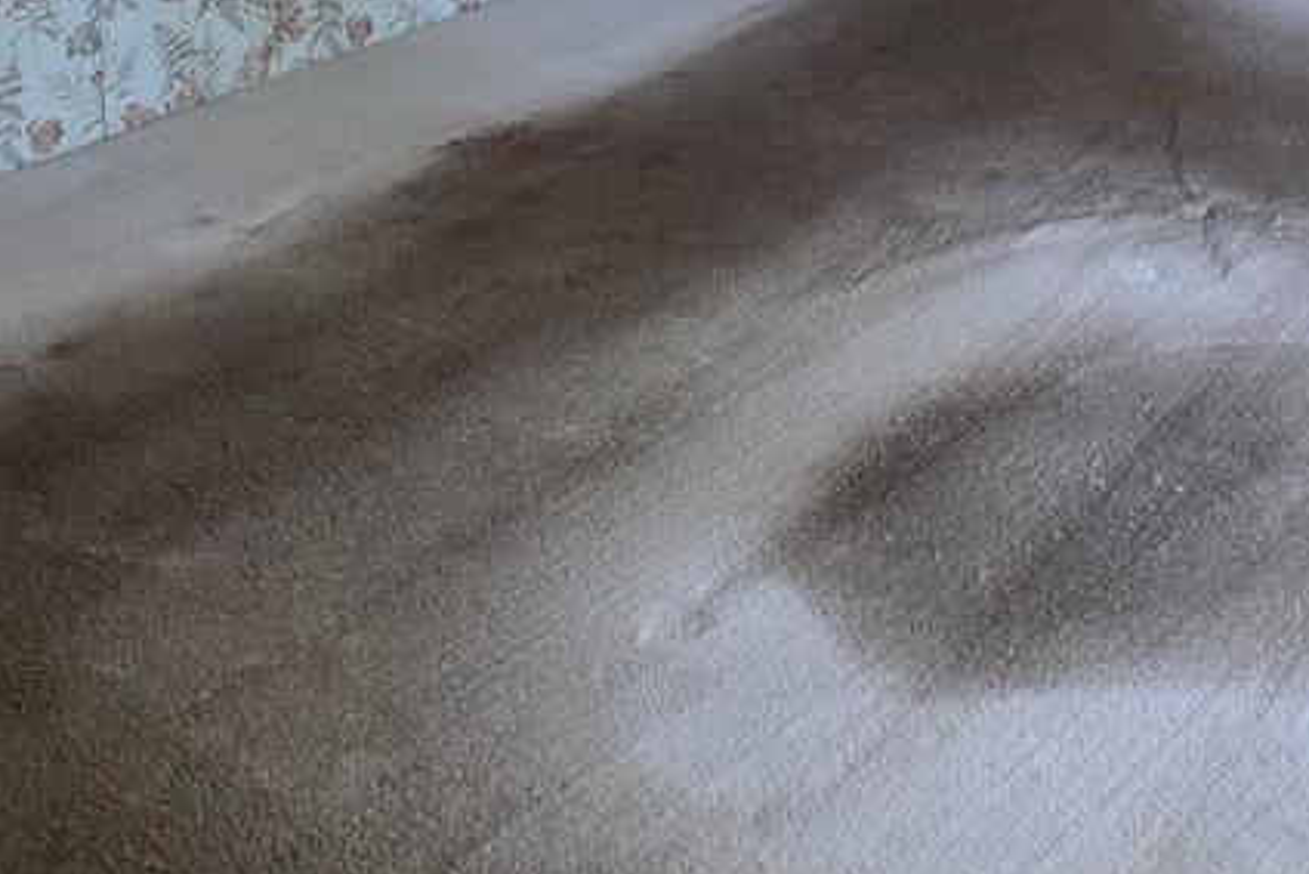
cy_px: -448
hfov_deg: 37.6
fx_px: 1855
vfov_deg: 21.9
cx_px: 1034
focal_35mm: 51
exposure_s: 1/120
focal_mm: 2.2
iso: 160
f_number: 1.9
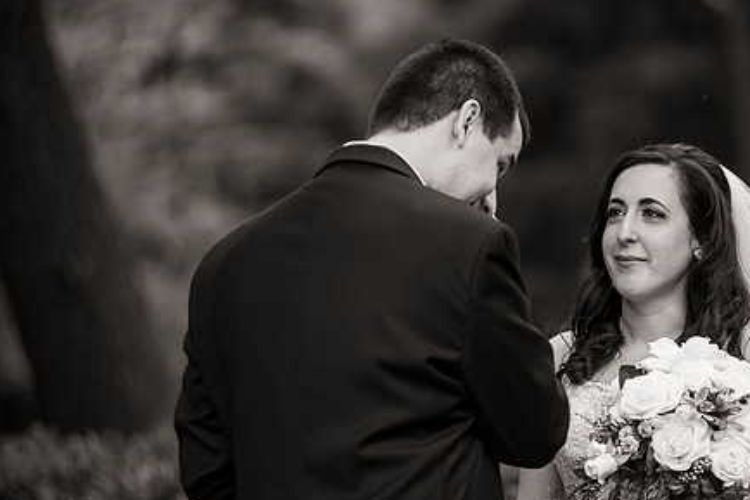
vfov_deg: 5.1
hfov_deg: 7.7
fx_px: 5560
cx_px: 468
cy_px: 277
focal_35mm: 267
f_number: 2.8
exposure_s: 1/1000
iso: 200
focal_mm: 200
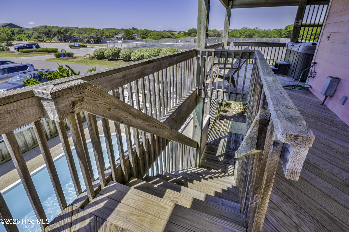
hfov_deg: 95.0
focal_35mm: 16
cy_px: 116
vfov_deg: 72.1
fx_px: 160
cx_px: 174
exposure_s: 1/15
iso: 100
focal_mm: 11
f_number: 7.1
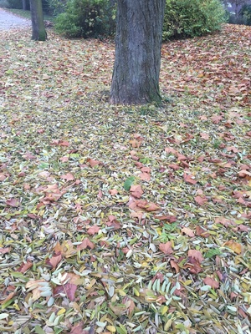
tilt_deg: -27.2
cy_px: 167
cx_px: 126
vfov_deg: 61.7
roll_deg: -5.7
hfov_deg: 48.2
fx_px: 280
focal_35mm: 29
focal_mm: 4.15
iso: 80
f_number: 2.2
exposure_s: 1/33
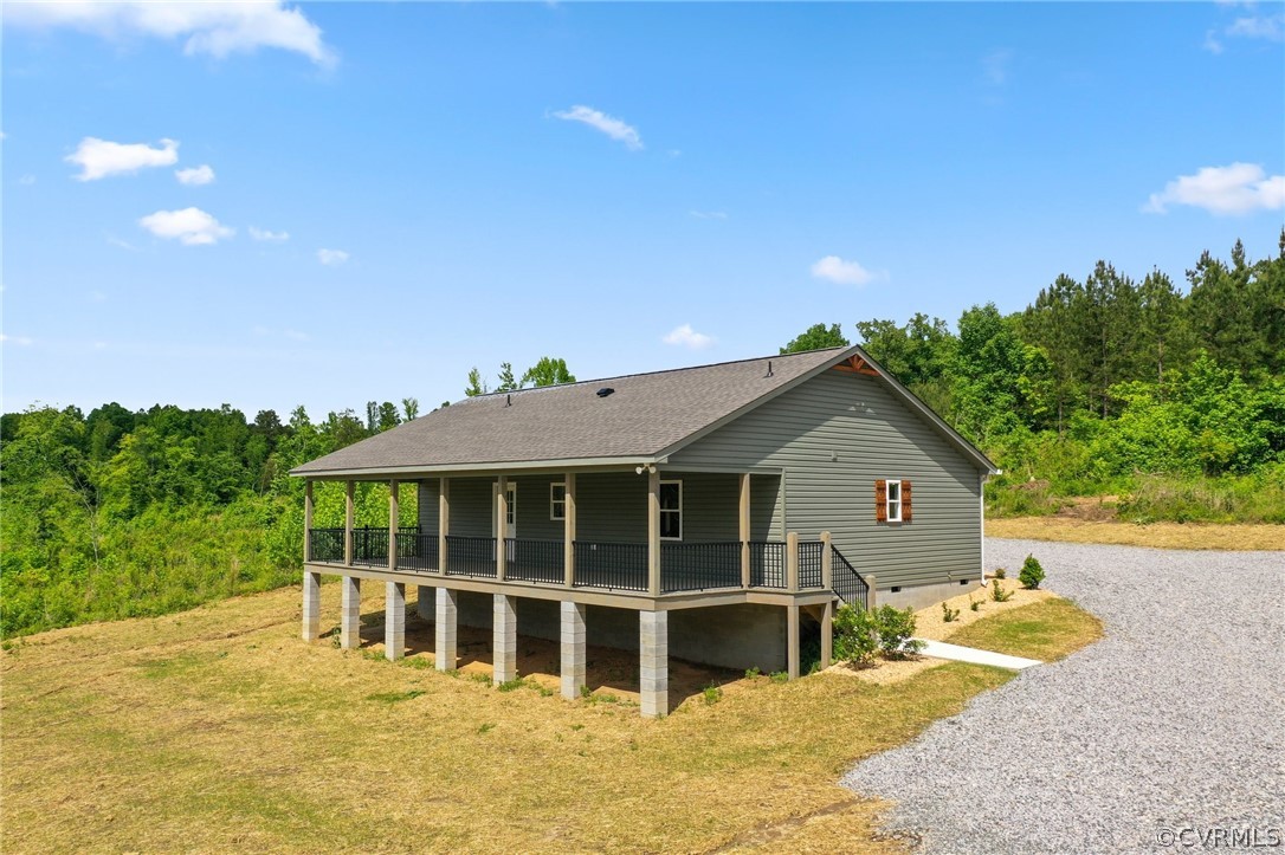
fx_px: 999
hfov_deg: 65.5
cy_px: 428
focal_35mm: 28
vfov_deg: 46.4
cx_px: 642
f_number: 4
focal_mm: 10.26
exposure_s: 1/80
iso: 100
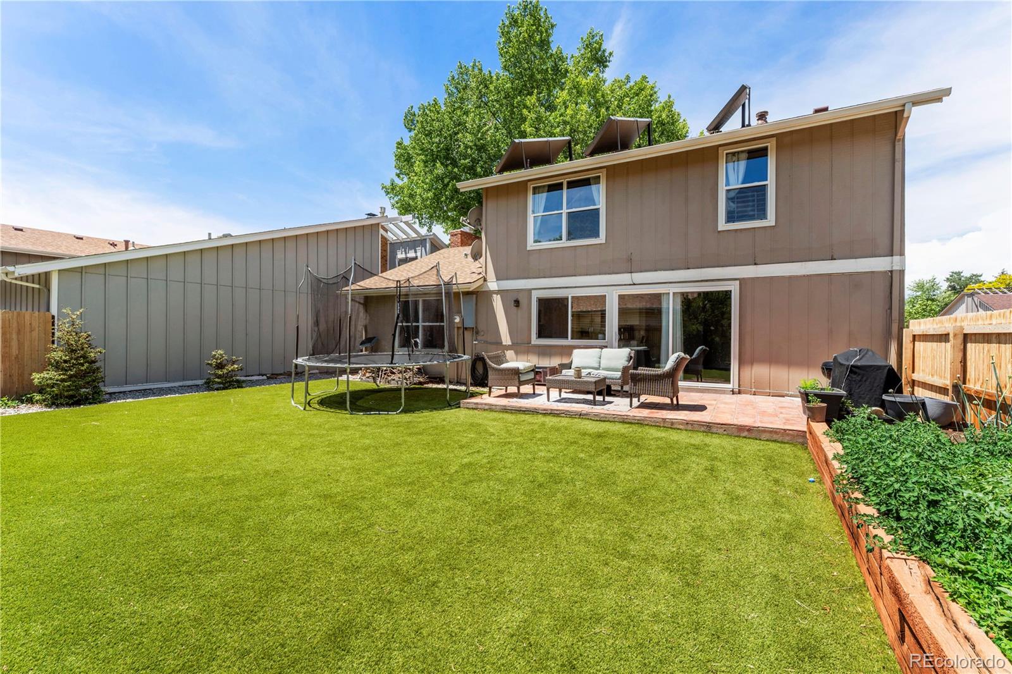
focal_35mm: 16
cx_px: 506
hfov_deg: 98.2
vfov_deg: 75.1
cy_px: 337
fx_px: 438
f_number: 9
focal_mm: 15.6
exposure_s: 1/500
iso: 400
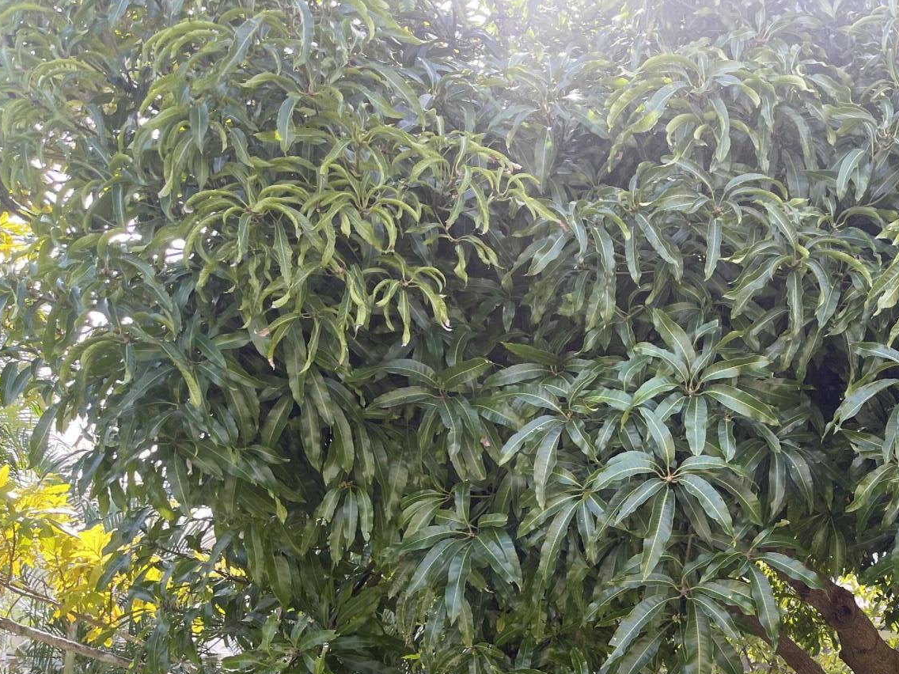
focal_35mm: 44
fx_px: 1143
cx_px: 781
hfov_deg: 40.2
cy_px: 554
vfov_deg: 31.9
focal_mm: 5.1
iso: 32
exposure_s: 1/229
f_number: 1.6
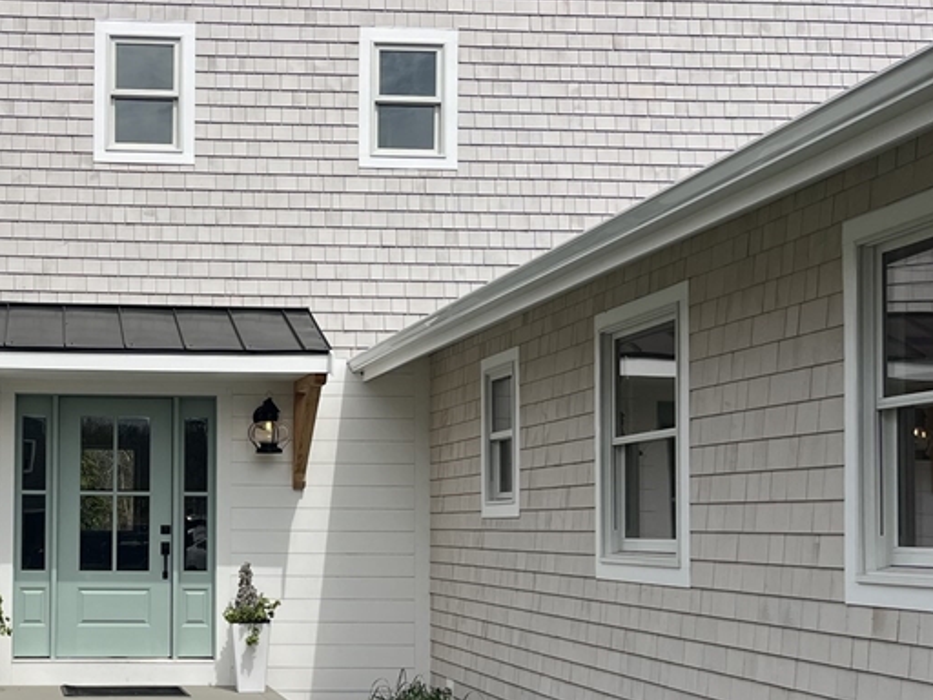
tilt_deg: +1.2
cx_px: 142
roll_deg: -0.4
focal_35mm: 52
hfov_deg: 35.2
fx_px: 1402
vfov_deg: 27.8
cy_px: 481
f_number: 1.6
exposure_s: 1/4854
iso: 50
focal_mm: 5.1
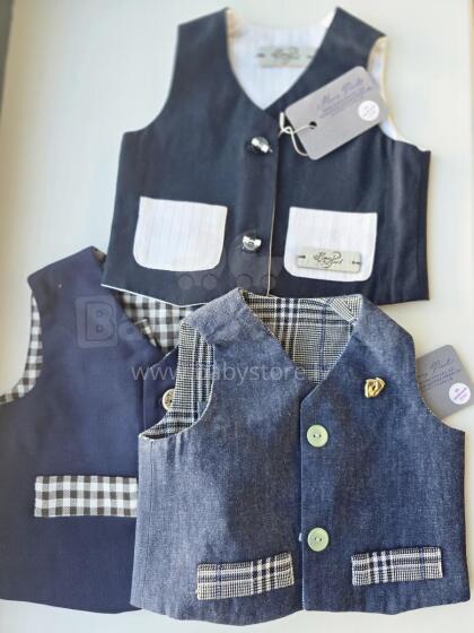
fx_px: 420
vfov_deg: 73.9
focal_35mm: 23
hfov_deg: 58.9
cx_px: 237
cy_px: 316
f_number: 1.7
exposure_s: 1/359
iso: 250
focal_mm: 6.3
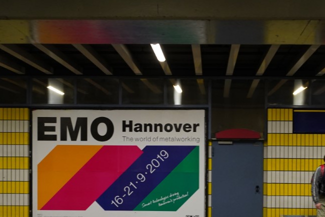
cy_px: 178
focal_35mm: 62
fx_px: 560
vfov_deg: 21.6
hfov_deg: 32.2
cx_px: 204
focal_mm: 35
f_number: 4.5
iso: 2500
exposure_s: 1/40
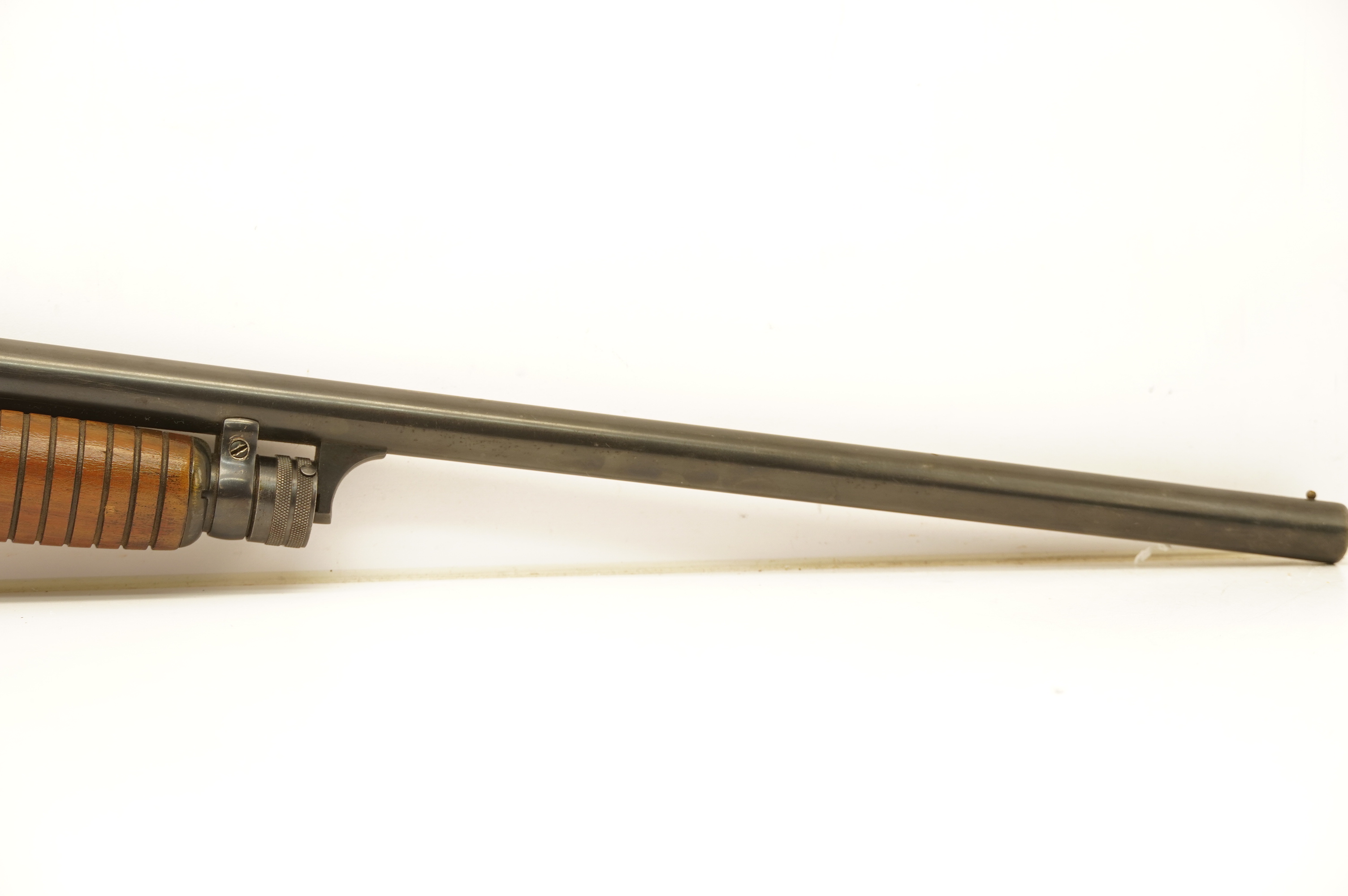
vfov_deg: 16.2
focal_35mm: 84
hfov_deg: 24.2
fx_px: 3143
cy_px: 448
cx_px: 674
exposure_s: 1/60
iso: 500
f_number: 5.6
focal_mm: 56
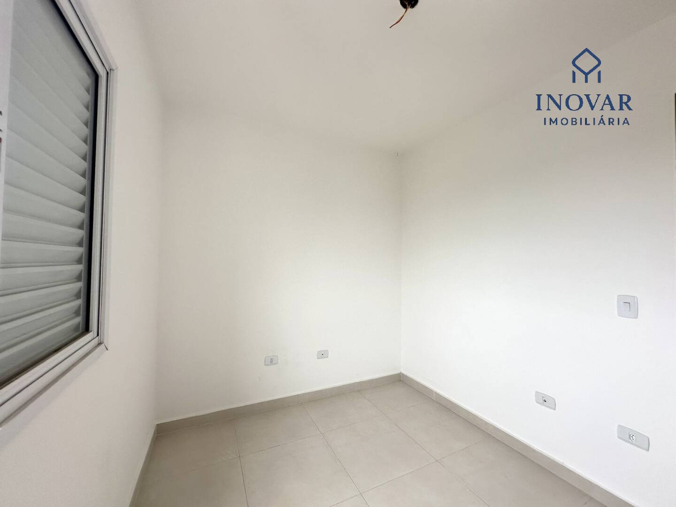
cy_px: 254
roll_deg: -1.1
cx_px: 338
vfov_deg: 85.7
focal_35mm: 14
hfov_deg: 102.1
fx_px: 273
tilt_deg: +2.2
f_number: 2.2
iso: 100
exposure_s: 1/99
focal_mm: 2.22
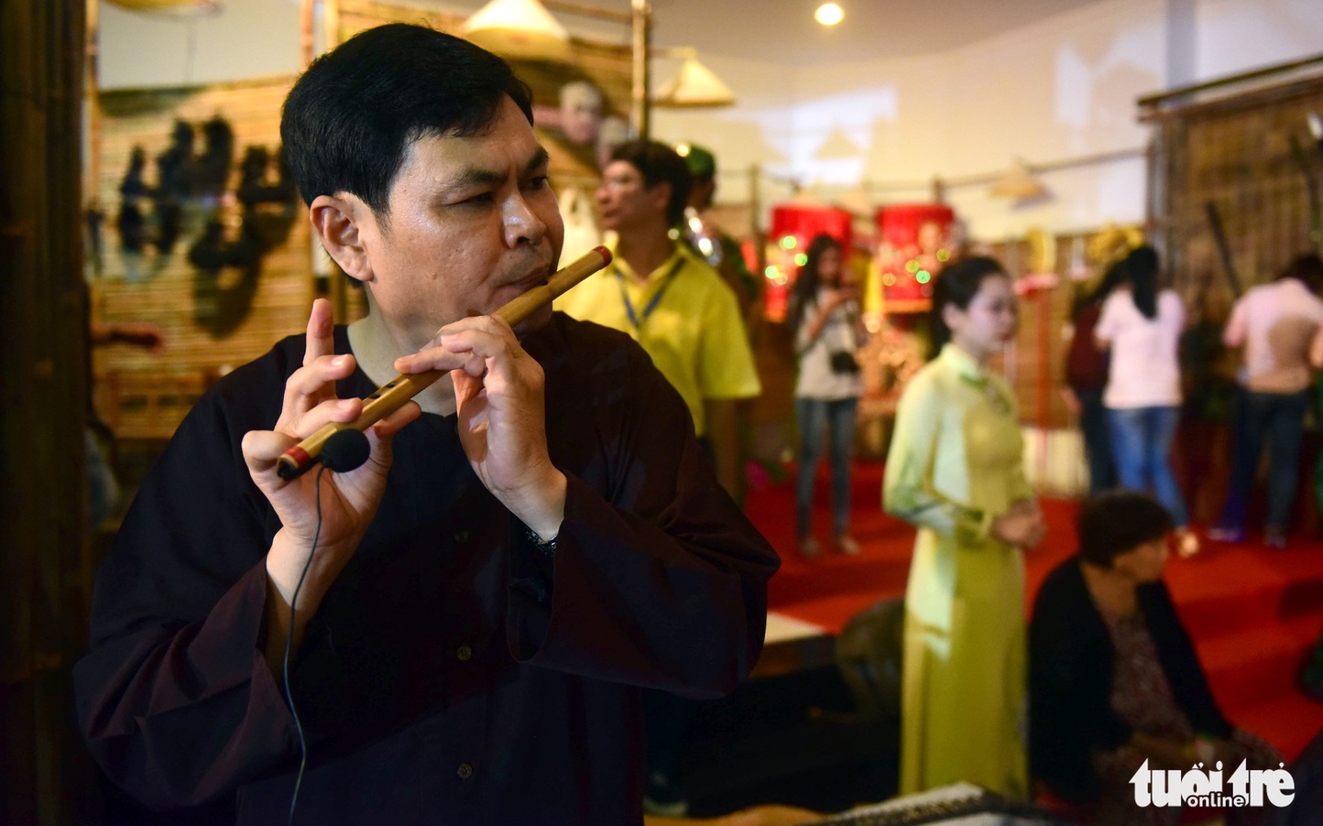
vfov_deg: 38.3
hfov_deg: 58.2
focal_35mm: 33
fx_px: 1190
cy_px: 392
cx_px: 658
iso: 4000
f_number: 3.2
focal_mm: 32
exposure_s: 1/1600
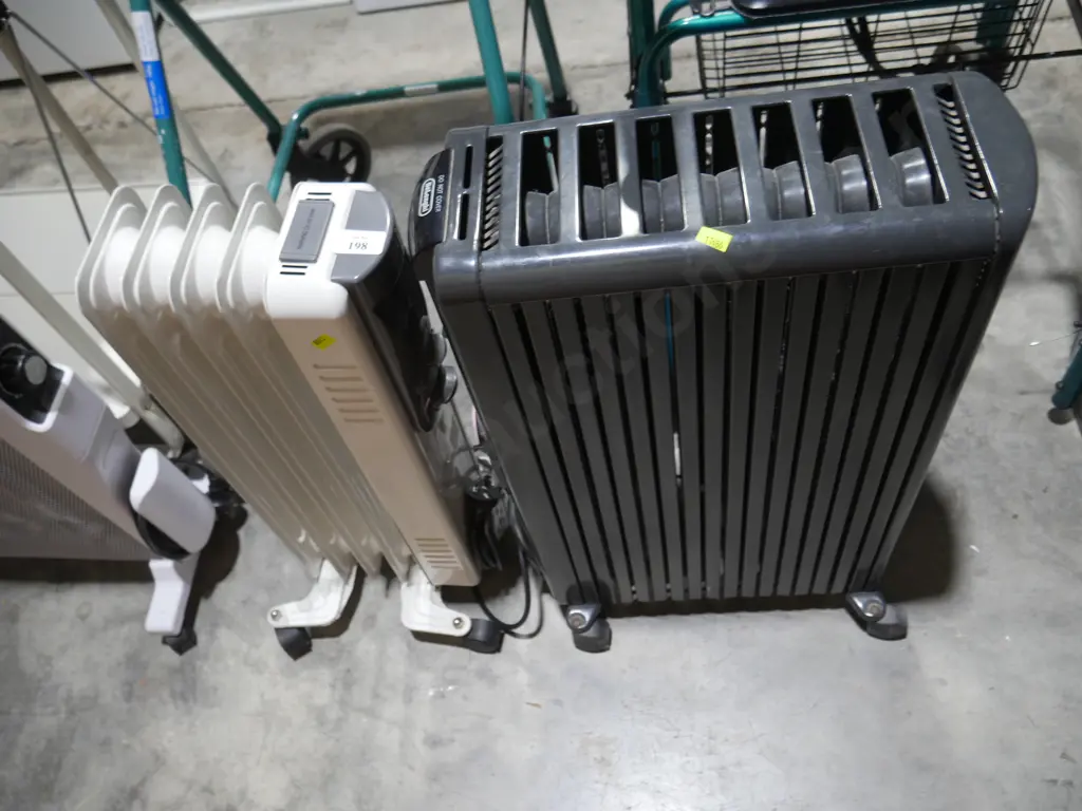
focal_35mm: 28
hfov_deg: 63.4
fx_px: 875
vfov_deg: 49.7
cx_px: 541
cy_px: 406
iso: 250
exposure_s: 1/60
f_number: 3.5
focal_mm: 14
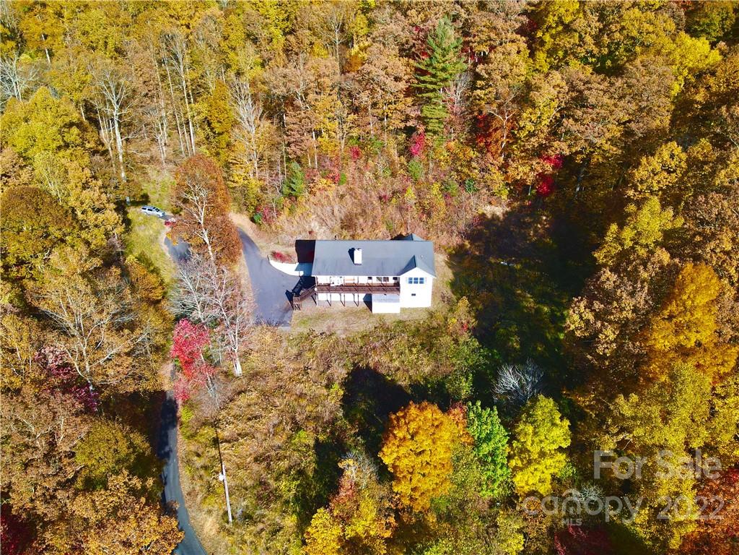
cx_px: 370
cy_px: 278
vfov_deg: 56.8
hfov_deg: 71.6
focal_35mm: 24
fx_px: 512
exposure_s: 1/20
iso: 110
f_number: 2.8
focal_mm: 4.5
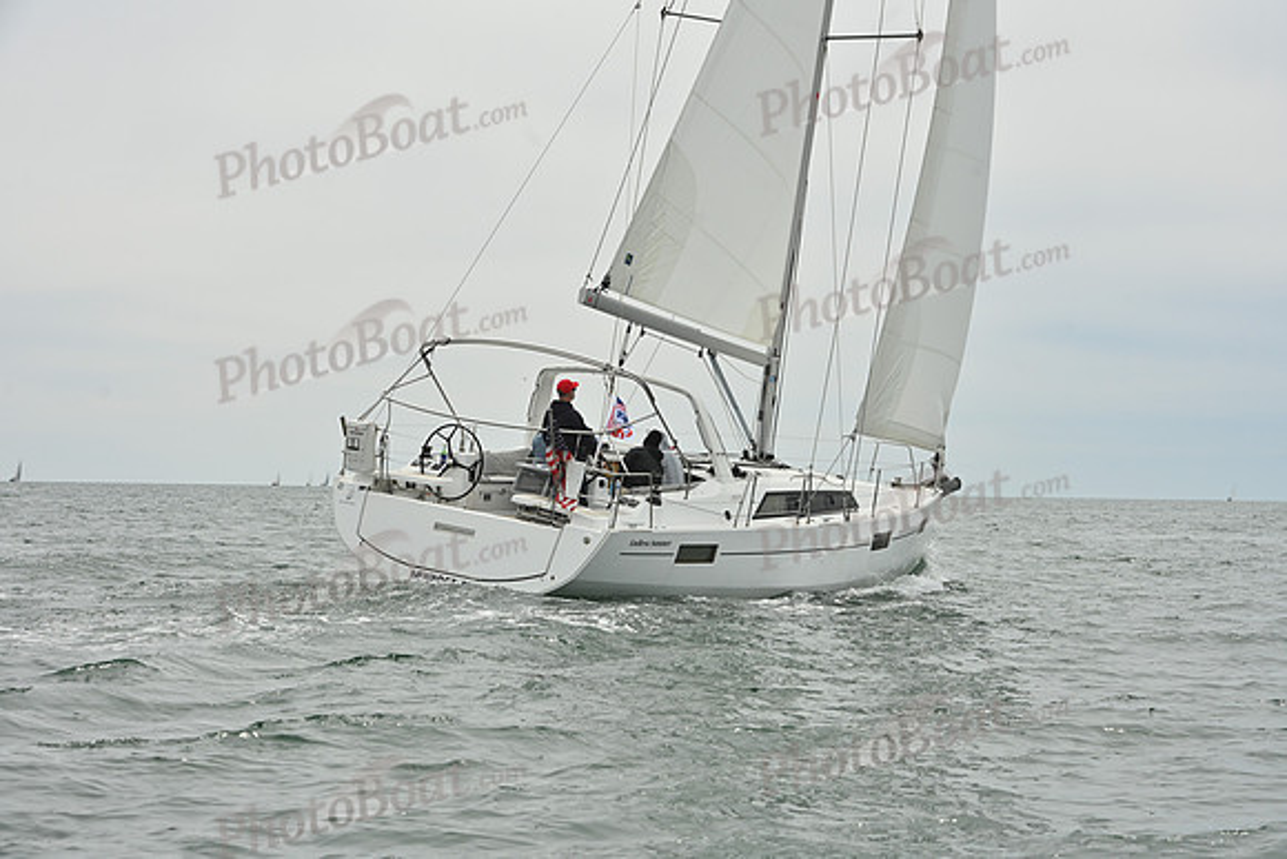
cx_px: 644
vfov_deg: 16.1
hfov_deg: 23.9
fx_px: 3039
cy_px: 430
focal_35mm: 85
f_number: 9
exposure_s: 1/2000
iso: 320
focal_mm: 85
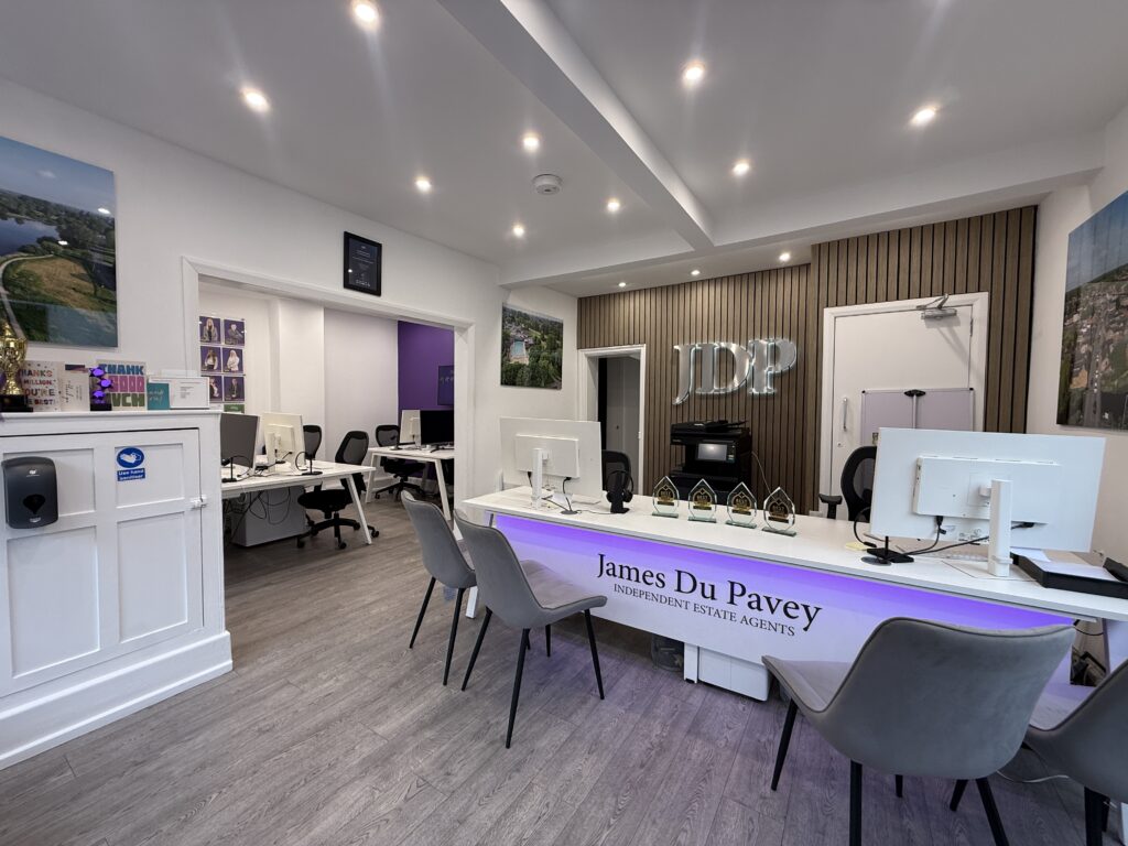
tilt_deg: -1.4
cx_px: 564
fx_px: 456
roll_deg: -0.2
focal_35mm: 14
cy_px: 423
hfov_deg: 102.1
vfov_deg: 85.7
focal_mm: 2.22
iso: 80
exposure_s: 1/99
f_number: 2.2
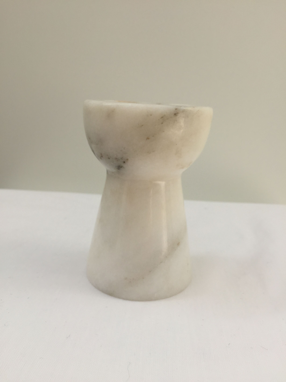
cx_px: 143
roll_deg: -2.7
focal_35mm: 29
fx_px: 319
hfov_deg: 48.2
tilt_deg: -16.1
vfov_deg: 61.7
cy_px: 191
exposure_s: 1/694
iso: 32
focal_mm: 4.15
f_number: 2.2
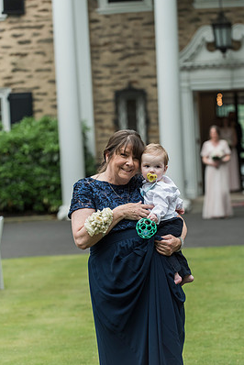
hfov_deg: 10.5
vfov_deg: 15.6
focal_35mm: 131
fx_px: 1329
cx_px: 127
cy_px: 163
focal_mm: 116
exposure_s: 1/800
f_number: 4
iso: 800
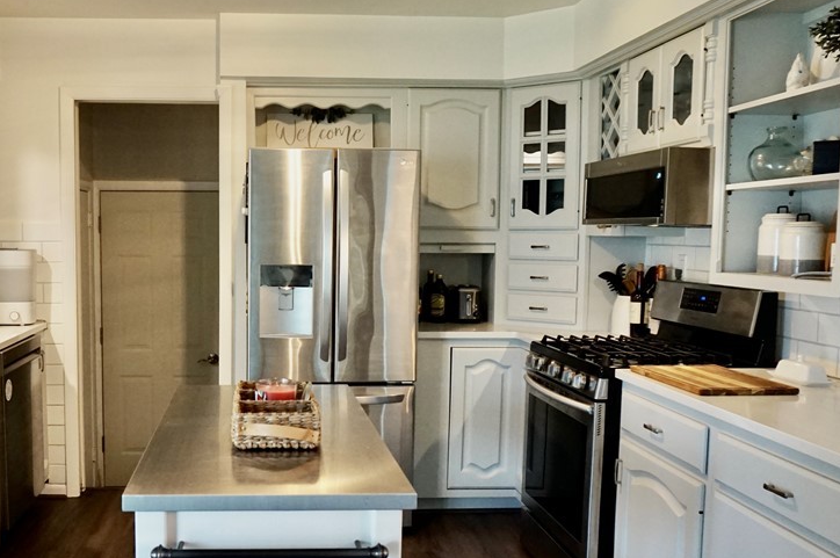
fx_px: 839
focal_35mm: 36
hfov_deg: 52.3
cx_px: 287
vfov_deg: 36.8
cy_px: 304
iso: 1250
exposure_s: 1/60
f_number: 4
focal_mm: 16
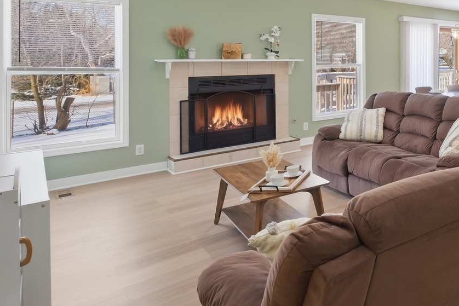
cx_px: 442
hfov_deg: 52.7
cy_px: 62
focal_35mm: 29
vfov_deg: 43.0
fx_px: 370
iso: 640
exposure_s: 1/420
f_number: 8
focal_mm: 10
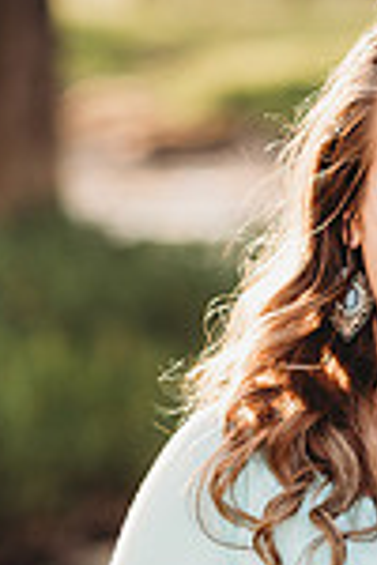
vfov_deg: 8.1
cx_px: 479
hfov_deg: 5.4
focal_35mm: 255
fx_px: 4005
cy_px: 475
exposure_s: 1/400
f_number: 2.5
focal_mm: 85
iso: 160
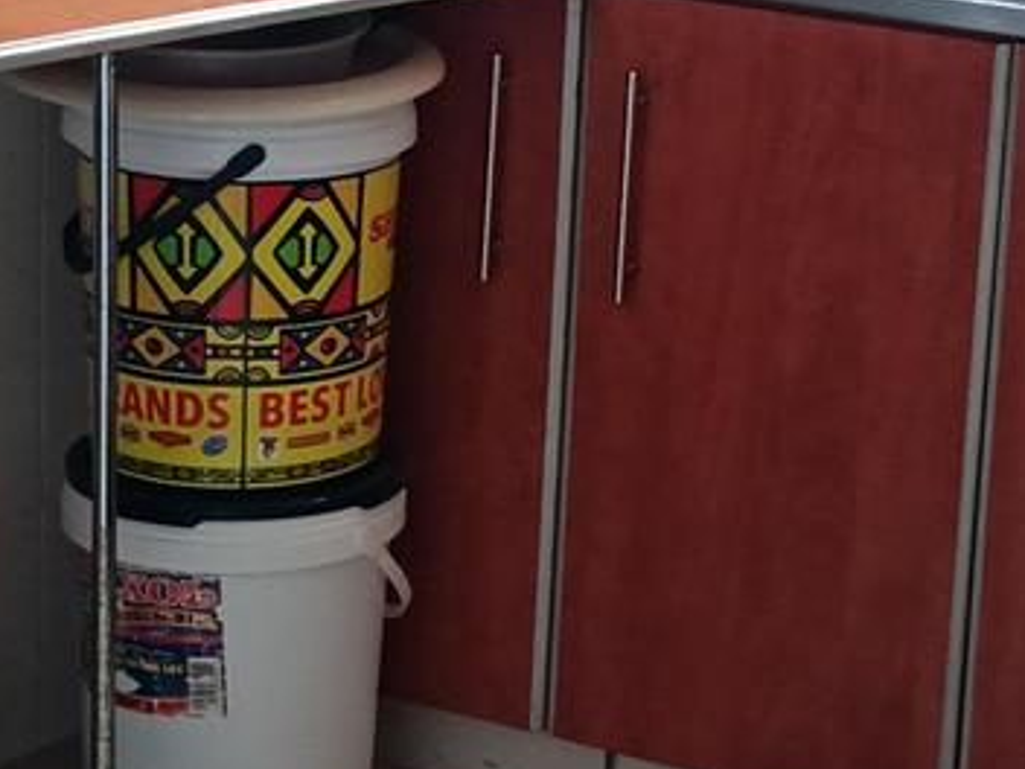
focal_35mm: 109
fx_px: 3228
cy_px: 186
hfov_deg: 17.9
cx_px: 810
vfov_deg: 13.5
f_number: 1.75
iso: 922
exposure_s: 1/33.3
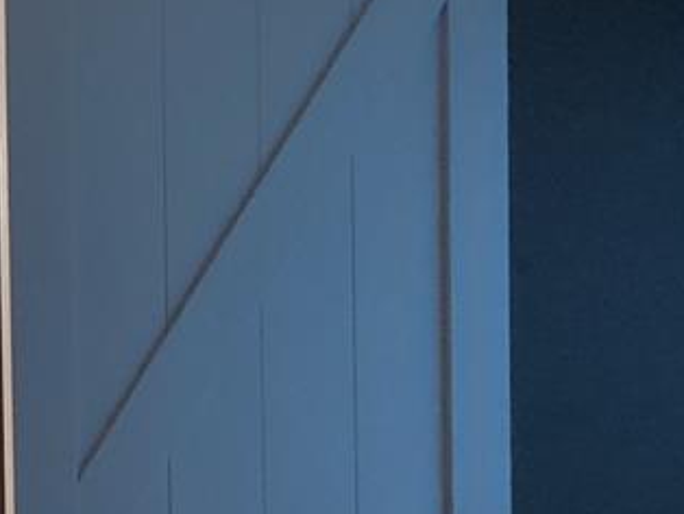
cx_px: -233
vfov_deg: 14.6
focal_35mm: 101
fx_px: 1997
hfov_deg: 18.0
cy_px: 399
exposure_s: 1/60
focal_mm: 3.3
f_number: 2.4
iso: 125
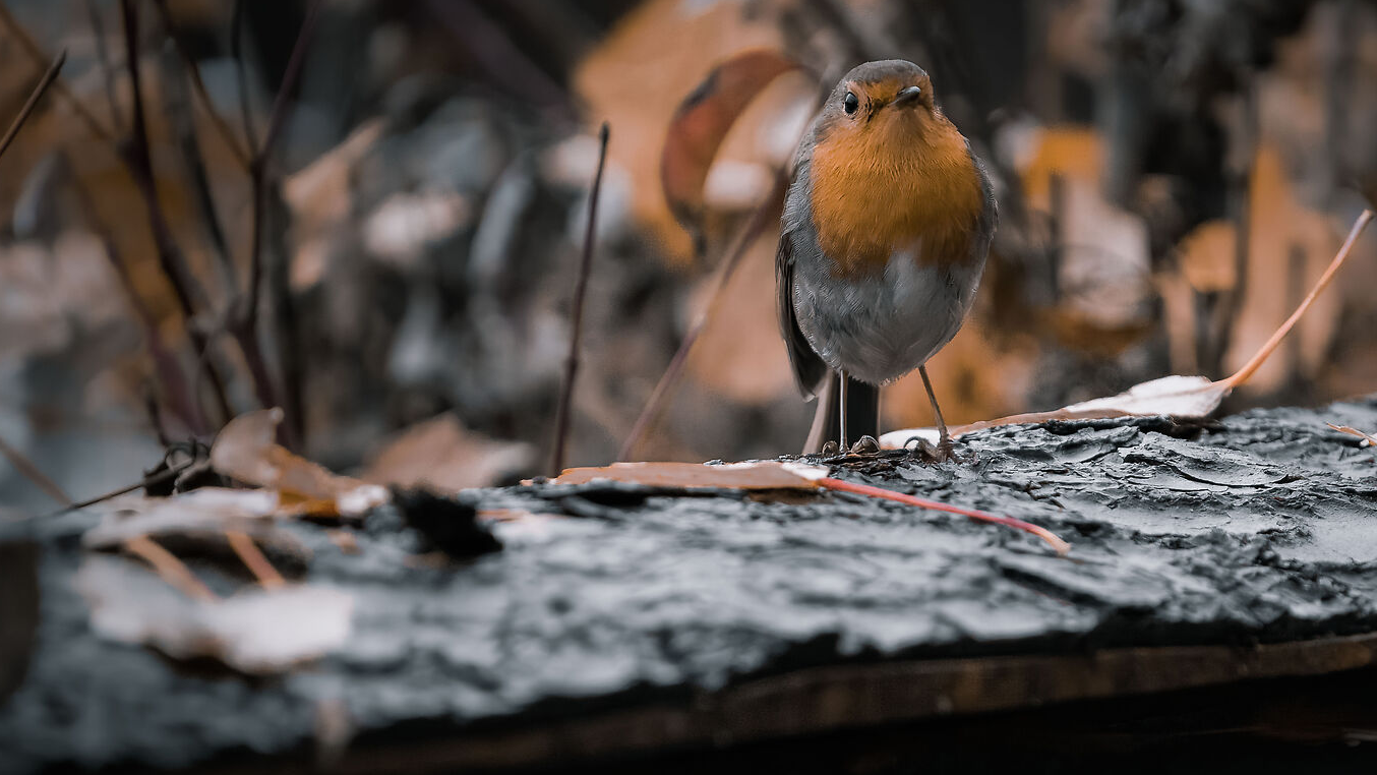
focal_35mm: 1114
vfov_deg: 1.1
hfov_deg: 1.9
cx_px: 913
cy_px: 574
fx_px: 40680
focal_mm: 600
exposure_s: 1/500
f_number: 6.3
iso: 5000
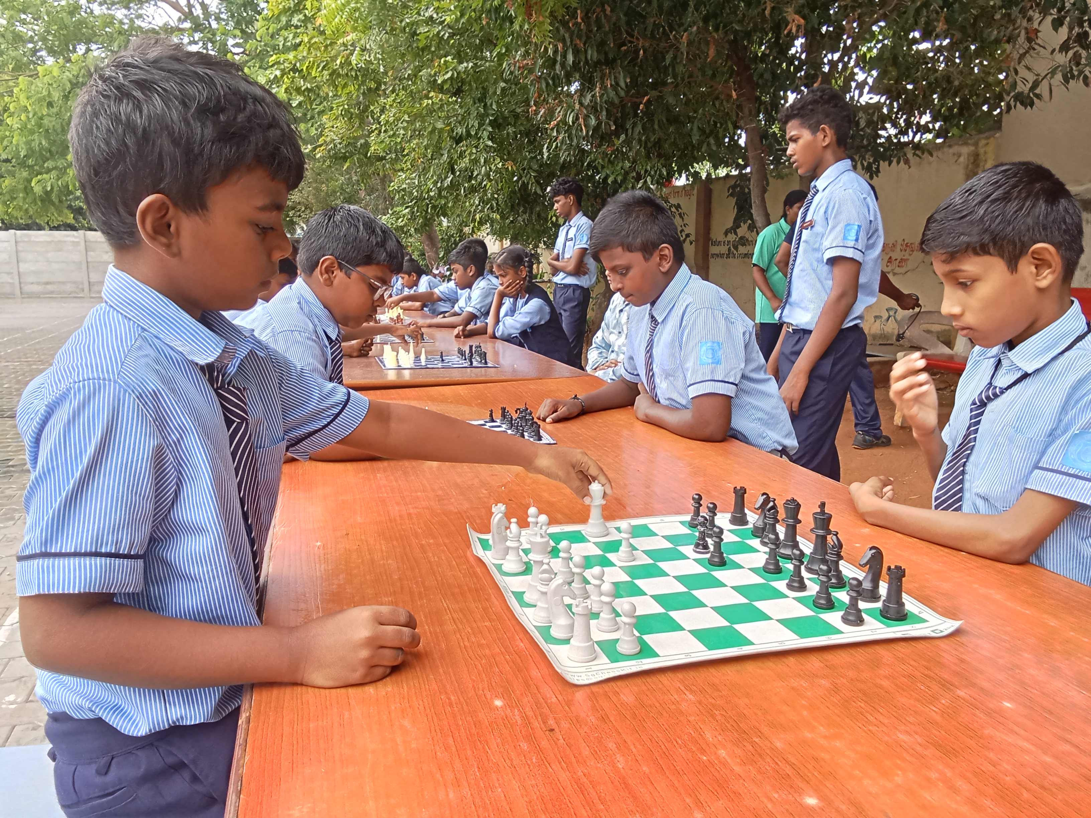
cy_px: 409
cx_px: 546
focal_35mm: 27
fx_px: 851
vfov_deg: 51.4
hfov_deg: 65.3
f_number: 2
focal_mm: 2.79
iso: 100
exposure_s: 1/155
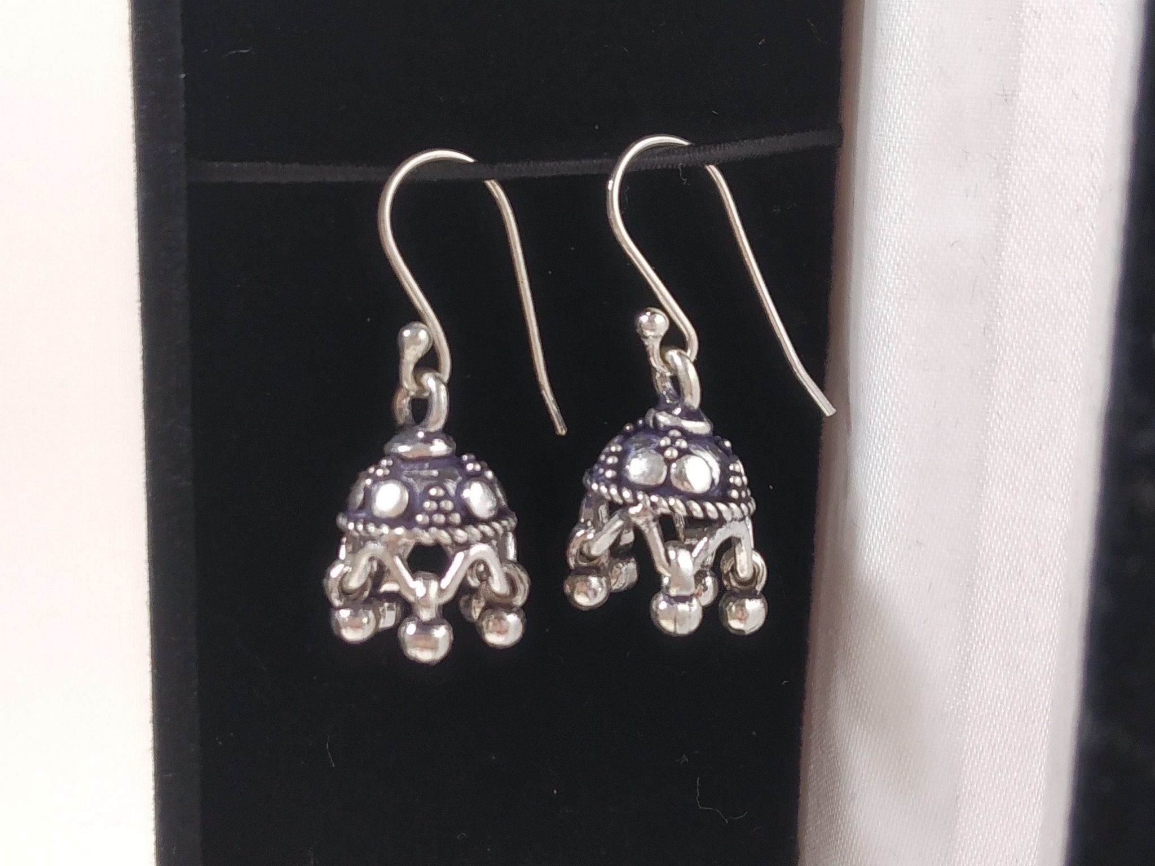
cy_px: 433
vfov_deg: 53.1
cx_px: 578
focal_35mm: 26
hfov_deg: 67.3
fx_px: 868
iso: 125
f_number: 2.2
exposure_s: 1/33
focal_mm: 3.82
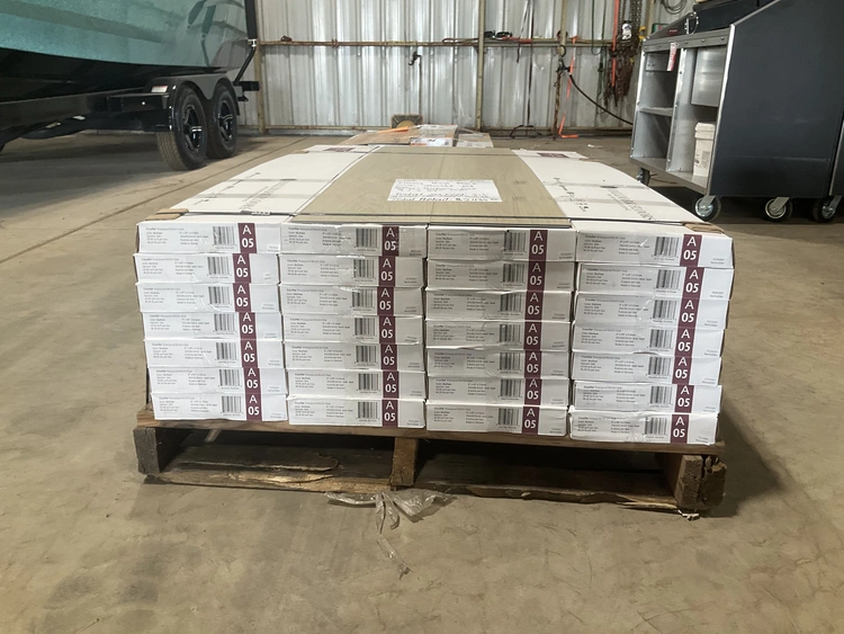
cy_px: 317
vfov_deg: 48.3
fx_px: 707
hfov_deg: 61.6
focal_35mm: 29
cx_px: 422
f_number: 1.8
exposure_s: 1/60
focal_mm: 3
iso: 64
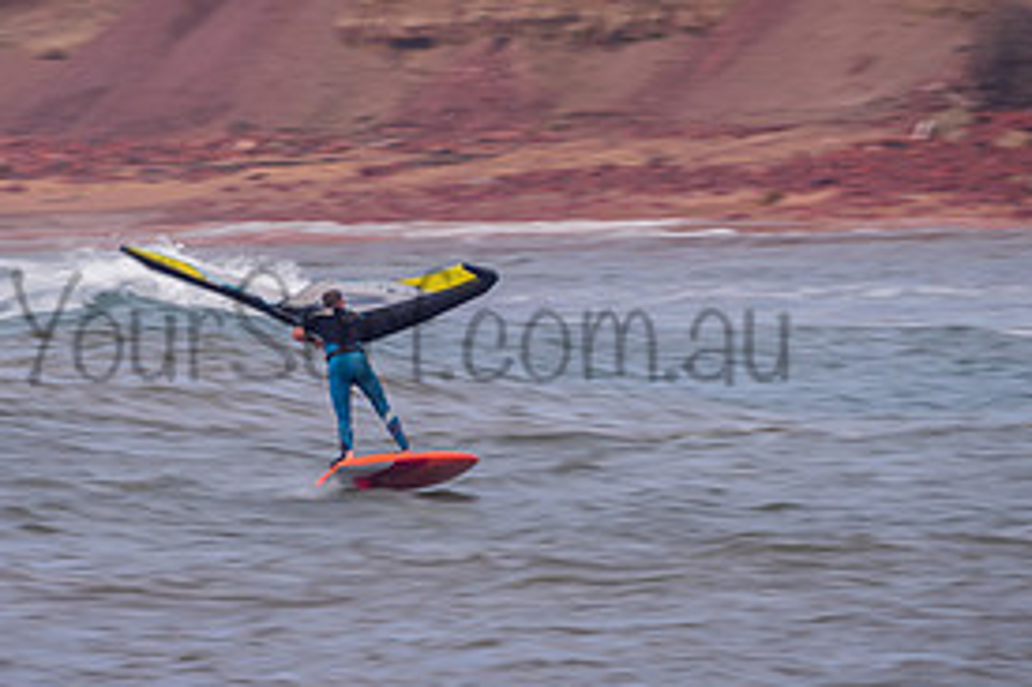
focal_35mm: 1293
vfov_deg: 1.1
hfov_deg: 1.6
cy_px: 450
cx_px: 601
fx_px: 37042
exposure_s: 1/40
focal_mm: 500
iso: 31
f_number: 9
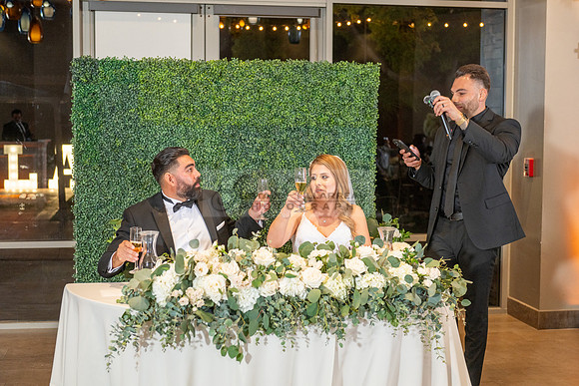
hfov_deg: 34.5
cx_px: 290
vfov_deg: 23.4
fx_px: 933
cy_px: 193
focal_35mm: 58
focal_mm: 58
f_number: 3.5
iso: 800
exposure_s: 1/160
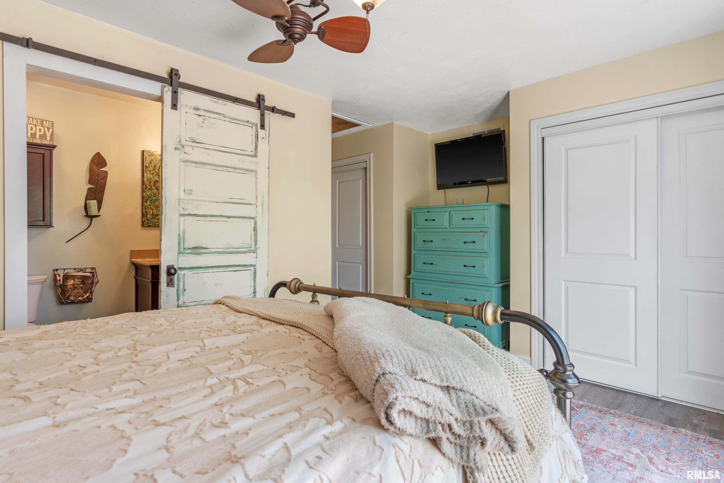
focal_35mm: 18
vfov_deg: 67.4
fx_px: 362
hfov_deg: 90.0
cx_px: 362
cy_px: 242
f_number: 8
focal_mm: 18
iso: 160
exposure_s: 1/1.25
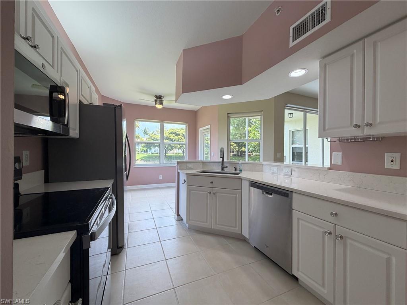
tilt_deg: +0.2
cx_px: 204
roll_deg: -1.3
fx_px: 165
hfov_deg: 102.1
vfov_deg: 85.7
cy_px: 152
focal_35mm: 14
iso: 200
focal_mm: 2.22
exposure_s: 1/120
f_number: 2.2
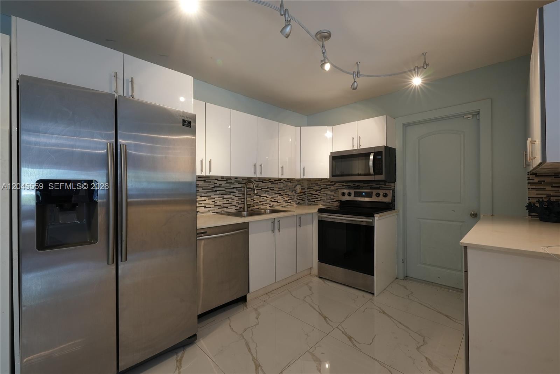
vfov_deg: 77.4
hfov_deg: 100.4
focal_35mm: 15
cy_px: 187
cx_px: 280
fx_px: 233
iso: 400
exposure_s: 1/6
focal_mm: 15
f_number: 8
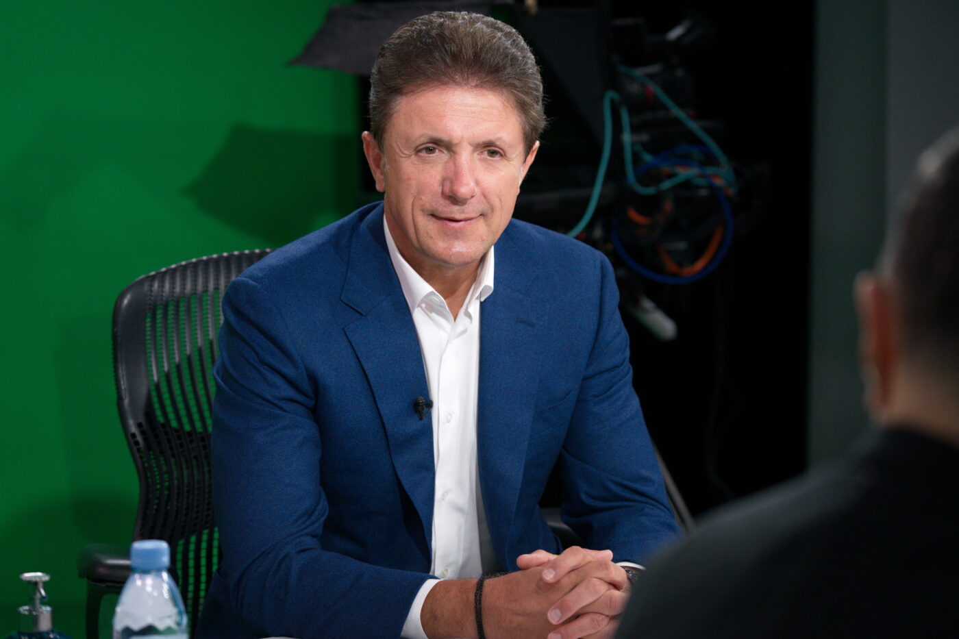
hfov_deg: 19.8
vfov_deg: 13.3
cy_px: 320
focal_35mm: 103
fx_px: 2743
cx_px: 480
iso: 2000
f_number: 4.5
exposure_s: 1/320
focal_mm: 103
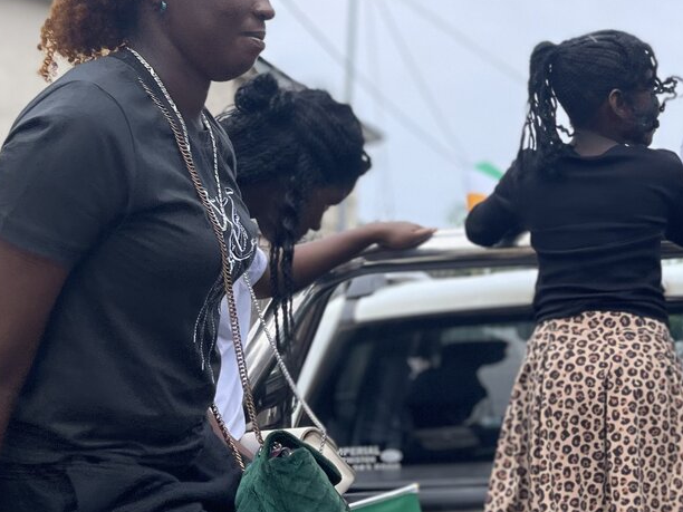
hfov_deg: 27.6
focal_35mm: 68
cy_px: 197
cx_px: 598
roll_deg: -2.7
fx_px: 1342
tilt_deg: +6.0
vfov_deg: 21.6
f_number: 1.6
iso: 50
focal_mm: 5.1
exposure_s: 1/4049
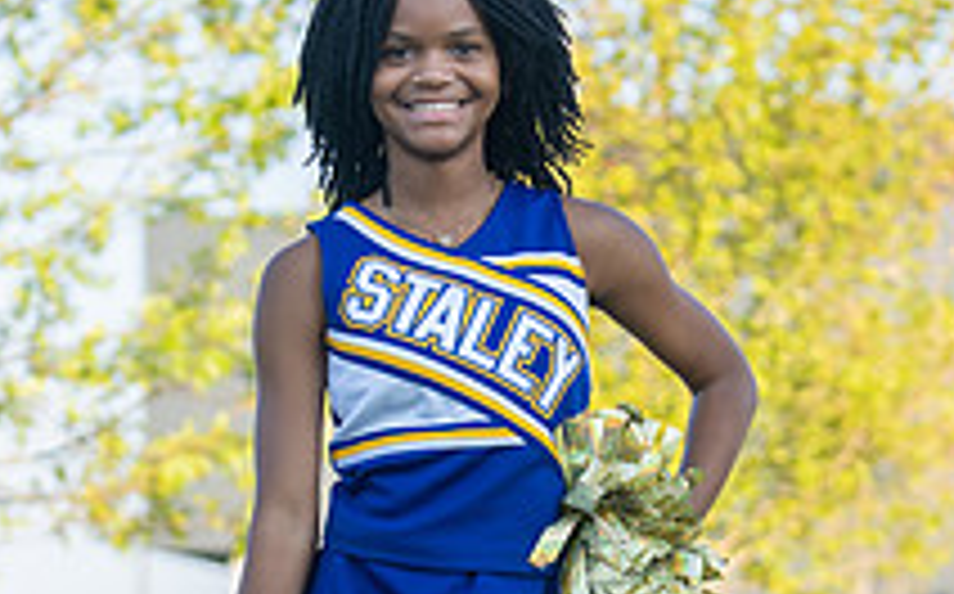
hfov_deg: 9.8
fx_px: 5584
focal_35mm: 215
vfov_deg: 6.1
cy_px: 611
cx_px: 436
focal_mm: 70
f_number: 3.2
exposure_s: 1/400
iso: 125
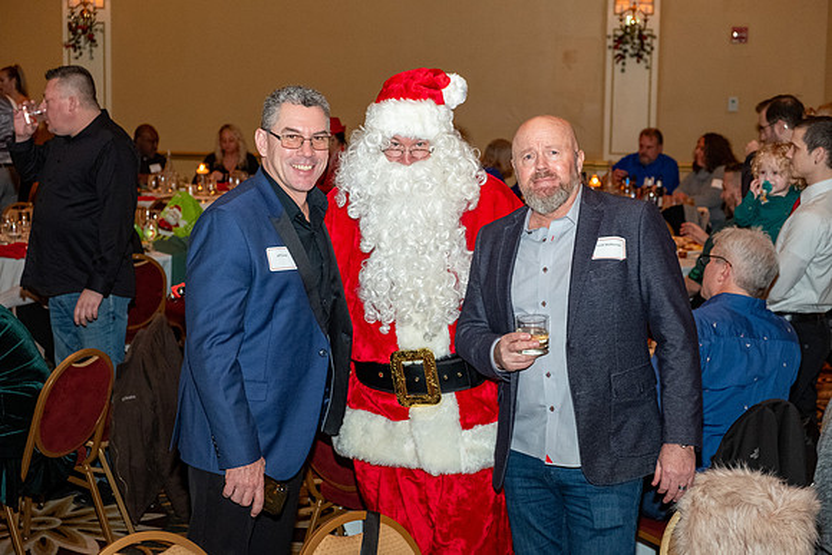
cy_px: 278
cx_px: 416
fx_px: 1549
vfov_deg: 20.3
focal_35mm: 67
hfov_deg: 30.1
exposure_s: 1/125
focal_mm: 44.4
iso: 2500
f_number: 4
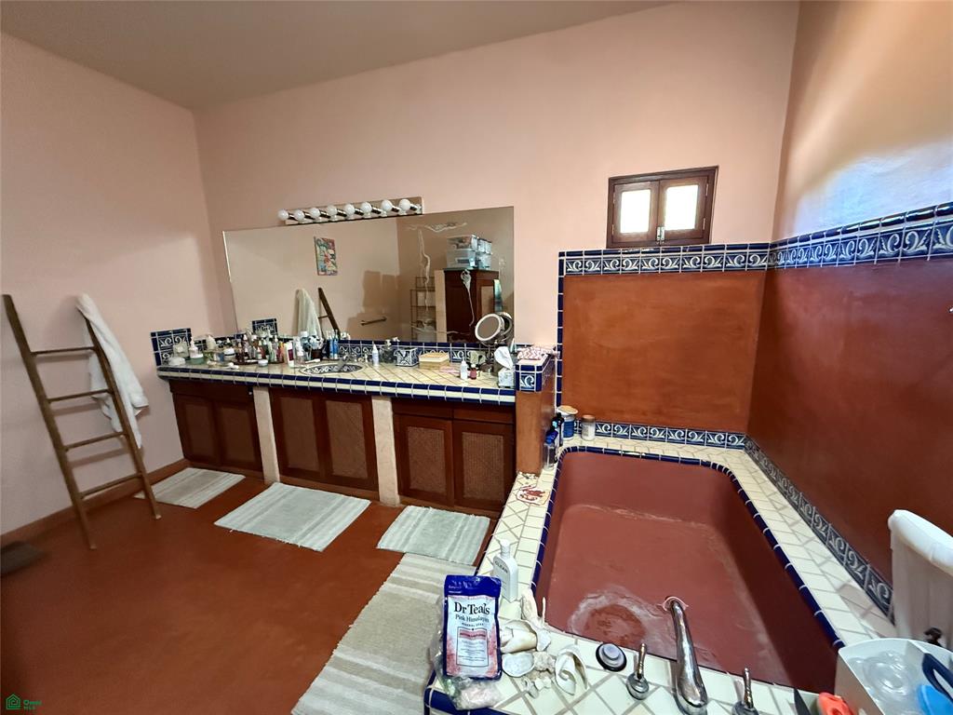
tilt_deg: -8.6
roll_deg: +2.1
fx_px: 385
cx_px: 476
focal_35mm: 14
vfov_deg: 85.7
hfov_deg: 102.1
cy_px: 358
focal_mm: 2.22
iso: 1000
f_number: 2.2
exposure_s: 1/60
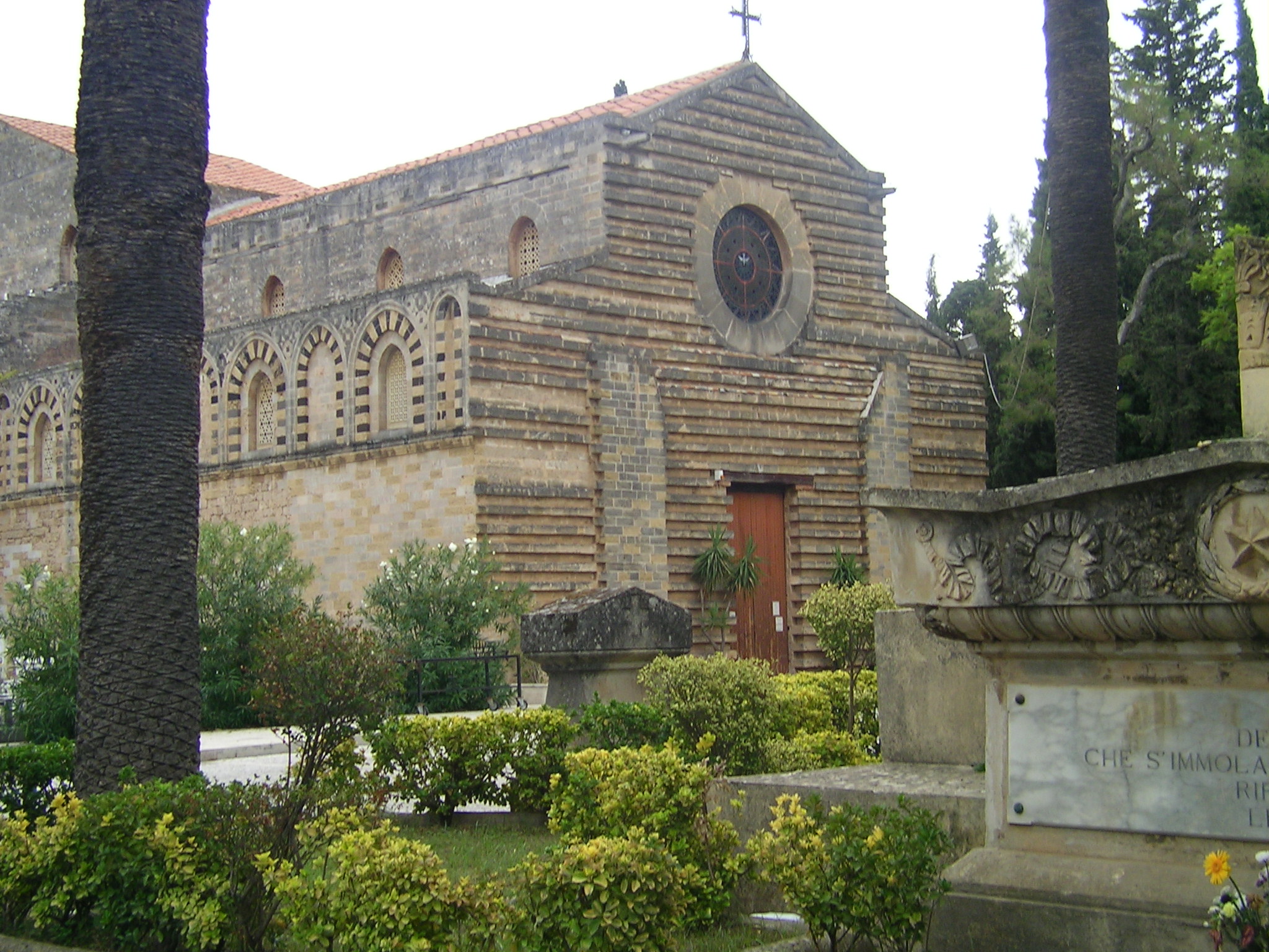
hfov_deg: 35.5
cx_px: 634
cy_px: 476
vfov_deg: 27.0
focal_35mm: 54
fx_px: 1980
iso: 50
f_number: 3.2
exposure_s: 1/79.7
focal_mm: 8.4
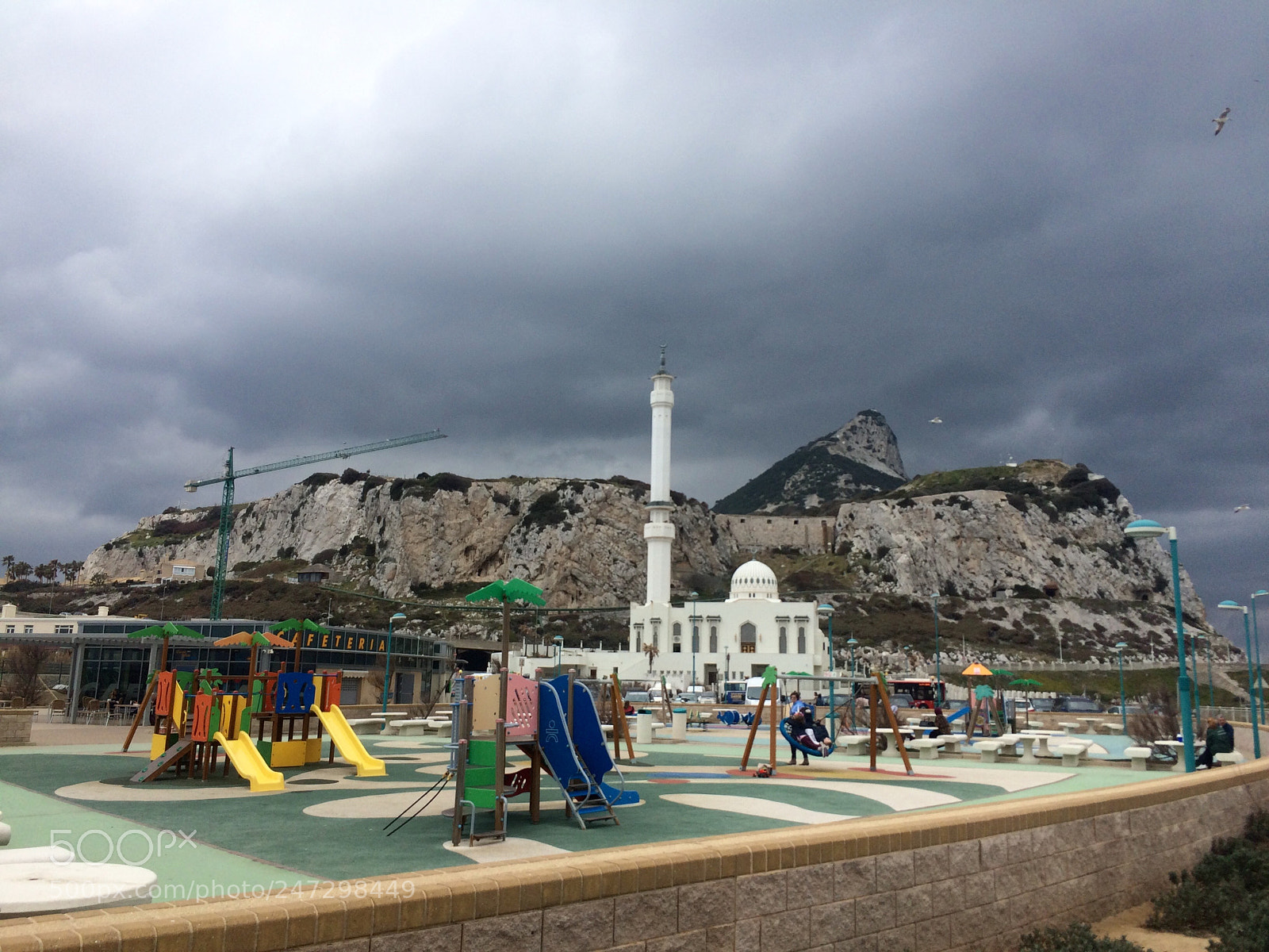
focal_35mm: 29
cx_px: 634
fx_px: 1063
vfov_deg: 48.2
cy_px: 476
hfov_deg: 61.7
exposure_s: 1/1282
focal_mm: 4.15
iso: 32
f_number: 2.2
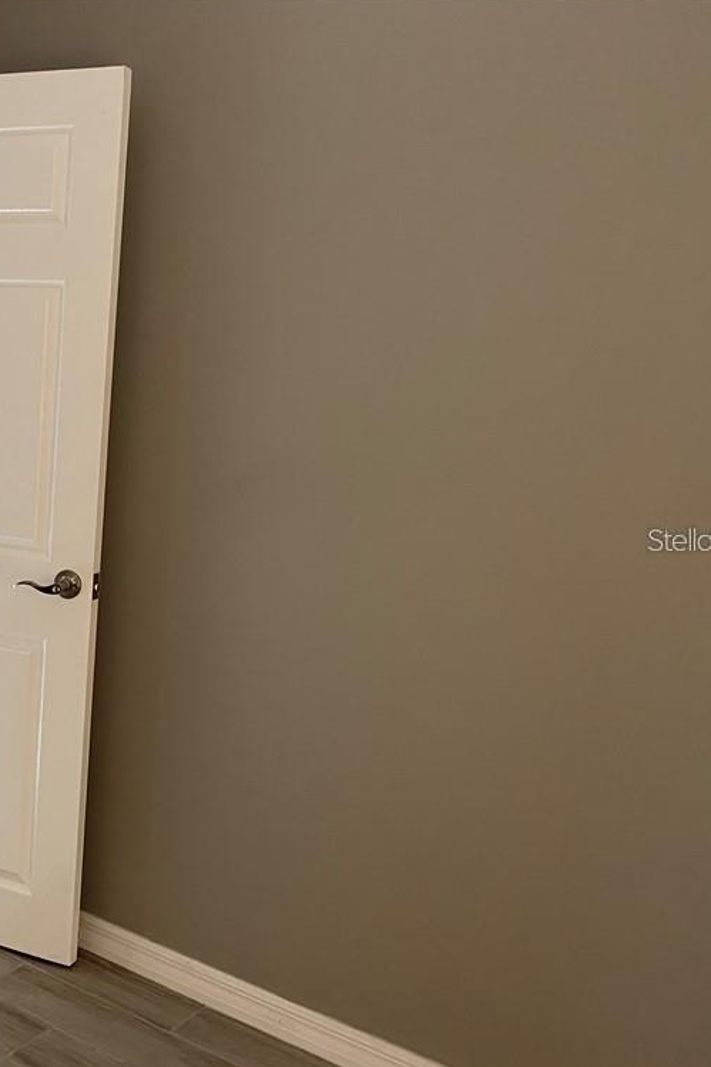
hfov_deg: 33.8
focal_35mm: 37
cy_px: 539
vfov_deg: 51.9
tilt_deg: -8.4
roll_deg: -3.1
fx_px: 1096
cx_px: 53
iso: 125
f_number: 1.8
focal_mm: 4.25
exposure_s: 1/70
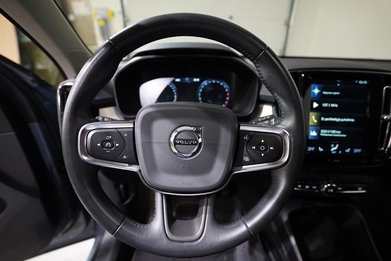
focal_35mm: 16
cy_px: 130
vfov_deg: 73.7
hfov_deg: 96.7
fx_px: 174
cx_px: 196
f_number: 2.8
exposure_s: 1/60
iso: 1600
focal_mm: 16
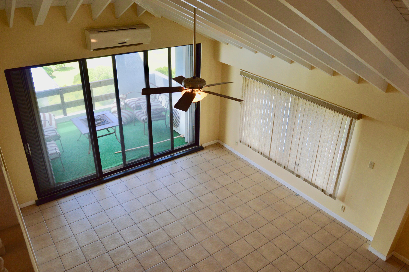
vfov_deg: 47.8
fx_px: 306
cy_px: 136
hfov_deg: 67.4
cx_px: 204
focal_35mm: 27
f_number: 5.6
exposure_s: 1/125
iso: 360
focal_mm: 18
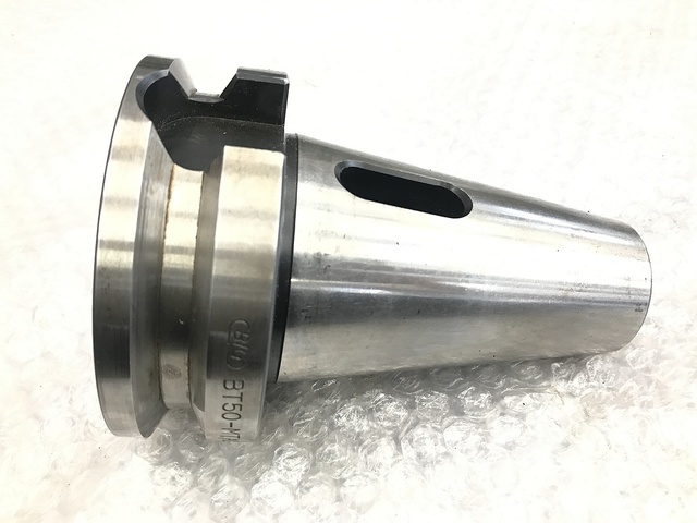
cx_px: 348
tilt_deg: -48.7
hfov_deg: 63.4
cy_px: 262
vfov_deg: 49.7
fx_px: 564
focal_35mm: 28
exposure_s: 1/17
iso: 32
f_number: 1.8
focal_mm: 3.99
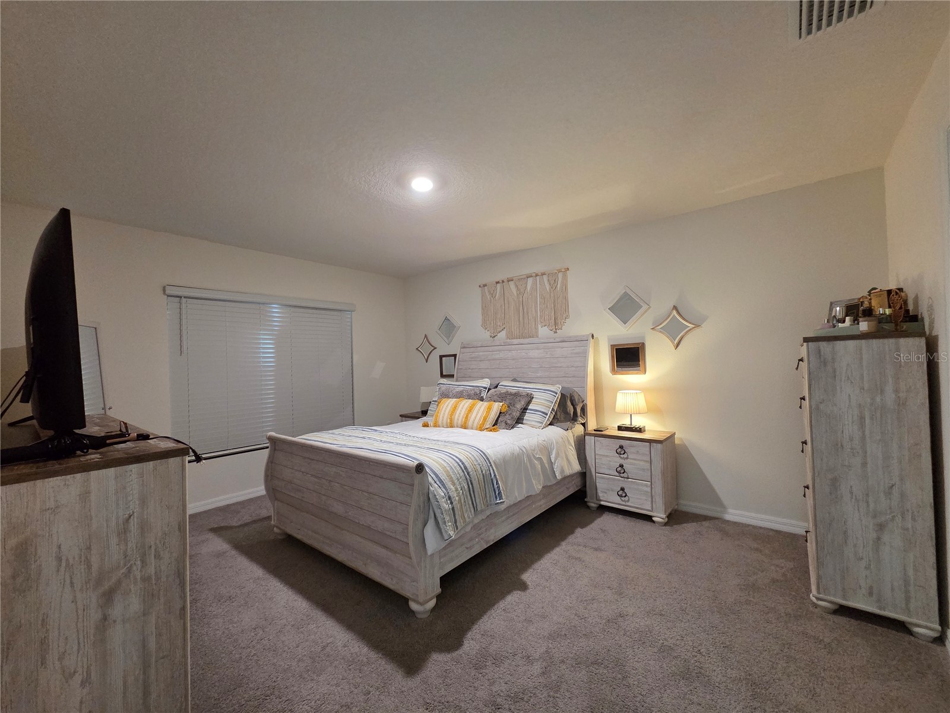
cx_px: 475
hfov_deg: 106.2
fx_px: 357
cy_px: 356
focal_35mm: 13
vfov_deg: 89.9
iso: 800
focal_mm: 2.2
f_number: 2.2
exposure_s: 1/60
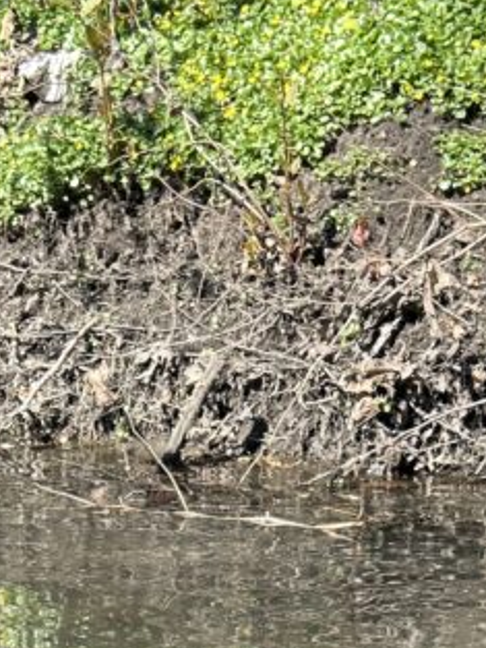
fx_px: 1590
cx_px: 174
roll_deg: -2.1
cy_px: 878
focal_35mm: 85
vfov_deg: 20.7
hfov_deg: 17.3
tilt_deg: -25.3
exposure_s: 1/859
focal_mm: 5.7
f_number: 1.5
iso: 50
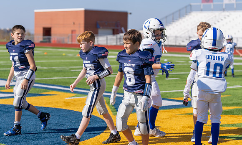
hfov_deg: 23.7
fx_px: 576
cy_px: 64
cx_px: 121
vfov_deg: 14.3
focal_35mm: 88
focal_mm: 80
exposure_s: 1/1250
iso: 100
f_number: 3.5
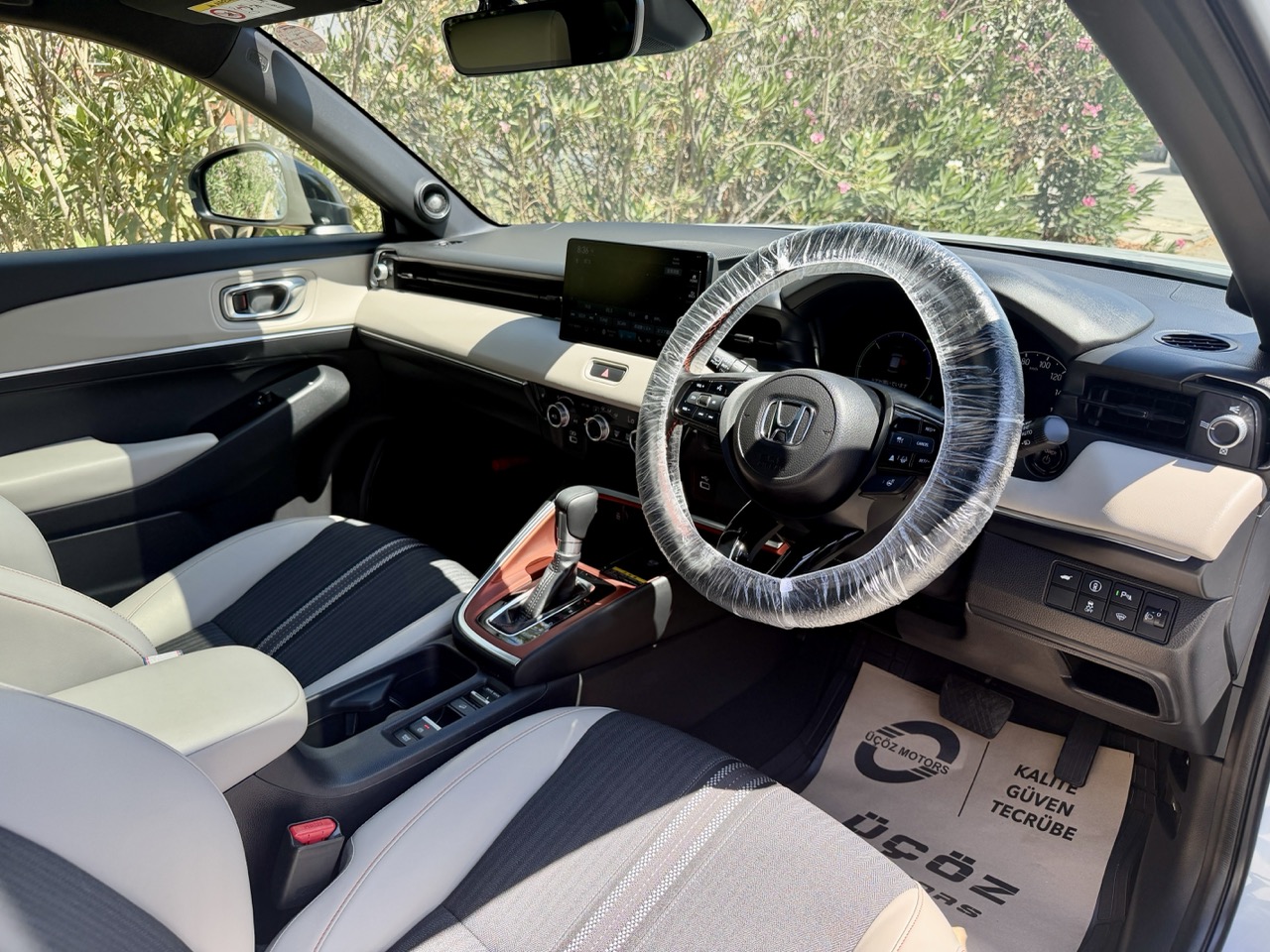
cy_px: 476
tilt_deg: -23.1
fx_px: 881
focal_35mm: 24
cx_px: 635
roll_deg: +0.4
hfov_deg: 71.6
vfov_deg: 56.8
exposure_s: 1/878
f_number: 1.78
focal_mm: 6.76
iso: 100
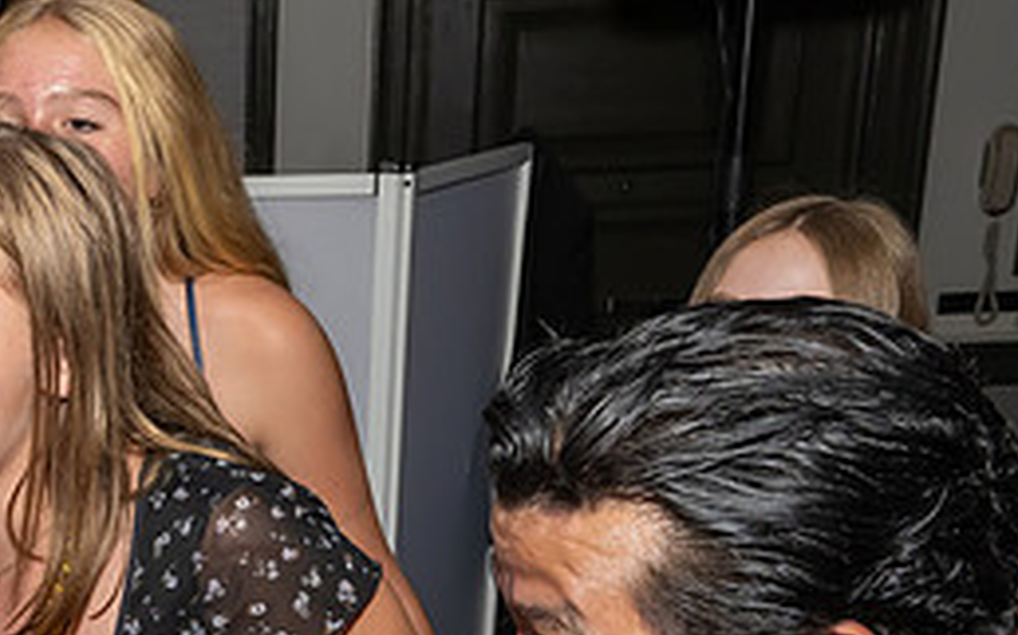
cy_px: 649
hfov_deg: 26.8
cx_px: -260
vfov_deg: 19.1
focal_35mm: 66
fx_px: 1830
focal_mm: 17
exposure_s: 1/250
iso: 1000
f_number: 8
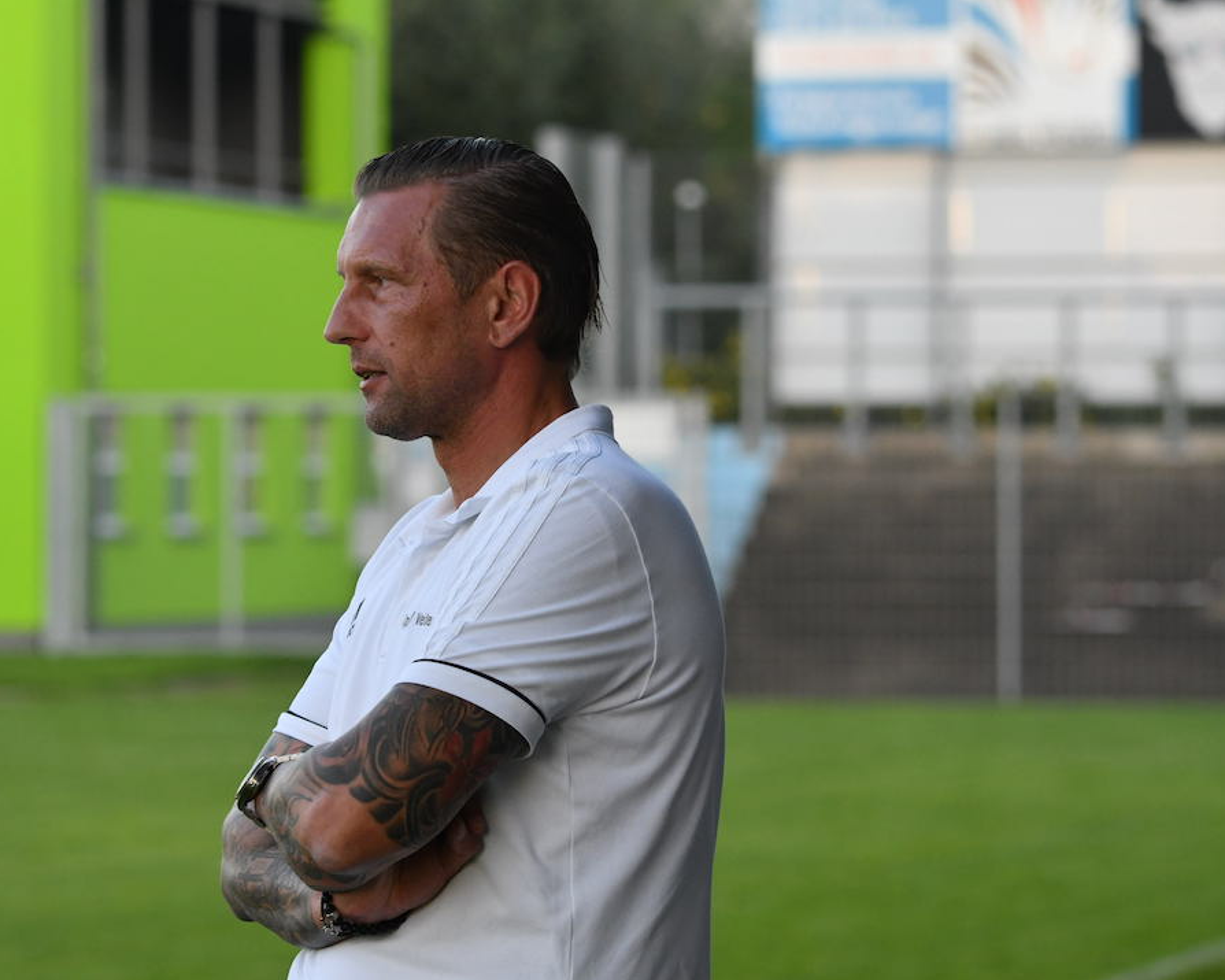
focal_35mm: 229
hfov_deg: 8.4
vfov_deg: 6.8
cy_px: 491
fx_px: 8302
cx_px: 492
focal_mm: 135
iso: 1600
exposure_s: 1/800
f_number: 5
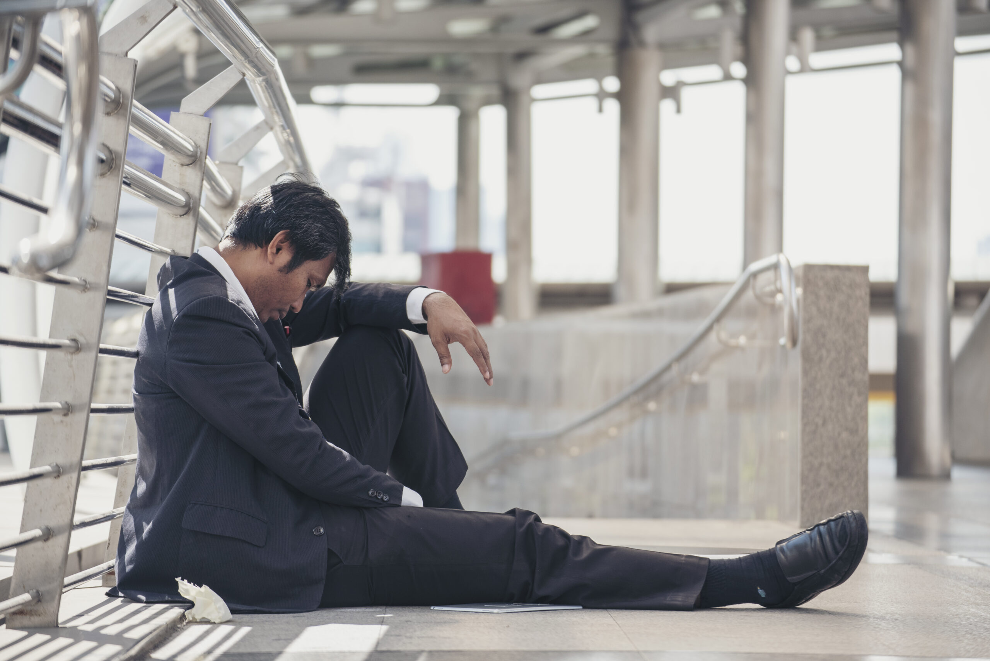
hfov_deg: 15.2
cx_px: 495
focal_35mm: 135
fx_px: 3714
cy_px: 330
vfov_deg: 10.2
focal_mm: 135
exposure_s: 1/640
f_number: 4.5
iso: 400
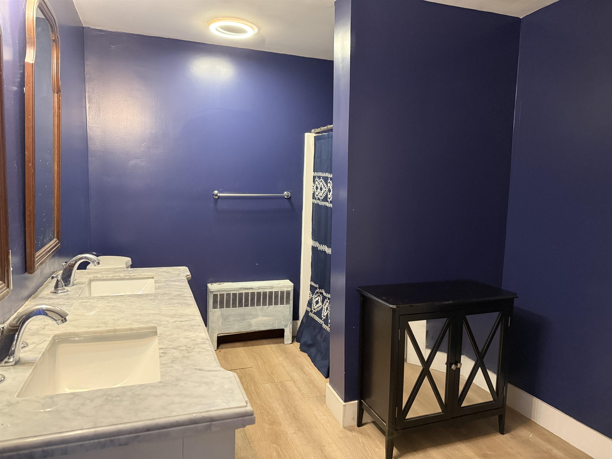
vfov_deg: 56.8
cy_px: 230
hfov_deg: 71.6
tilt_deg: -5.5
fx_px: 424
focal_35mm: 24
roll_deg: -0.5
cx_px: 306
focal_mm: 6.76
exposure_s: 1/60
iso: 800
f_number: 1.78
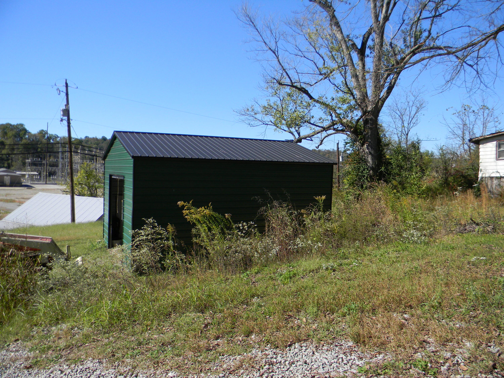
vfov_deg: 49.7
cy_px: 189
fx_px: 408
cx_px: 252
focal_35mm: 28
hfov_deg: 63.4
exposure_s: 1/864
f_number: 3.5
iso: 80
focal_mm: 5
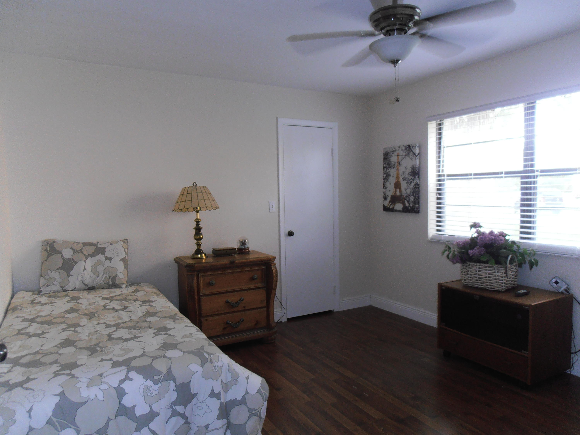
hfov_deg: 71.6
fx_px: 402
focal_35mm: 24
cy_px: 218
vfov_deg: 56.8
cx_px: 290
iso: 125
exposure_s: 1/30
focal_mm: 4.2
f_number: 3
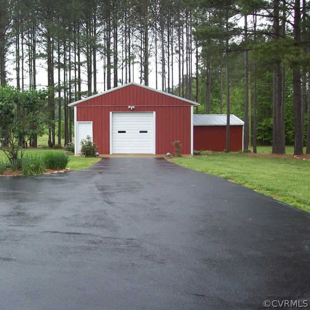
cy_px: 153
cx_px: 101
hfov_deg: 38.7
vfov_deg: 39.2
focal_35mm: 43
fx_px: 436
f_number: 2.7
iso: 80
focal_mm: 6
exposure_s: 1/399
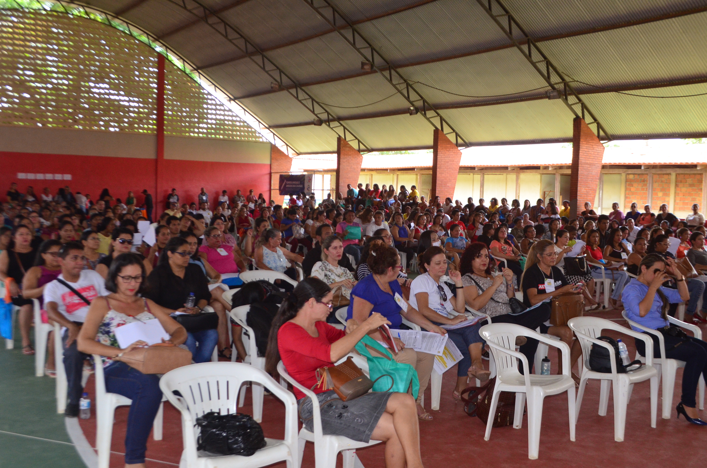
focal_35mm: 36
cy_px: 234
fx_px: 706
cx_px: 354
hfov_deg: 53.2
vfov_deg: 36.7
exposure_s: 1/200
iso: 1000
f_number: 6.3
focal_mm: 24
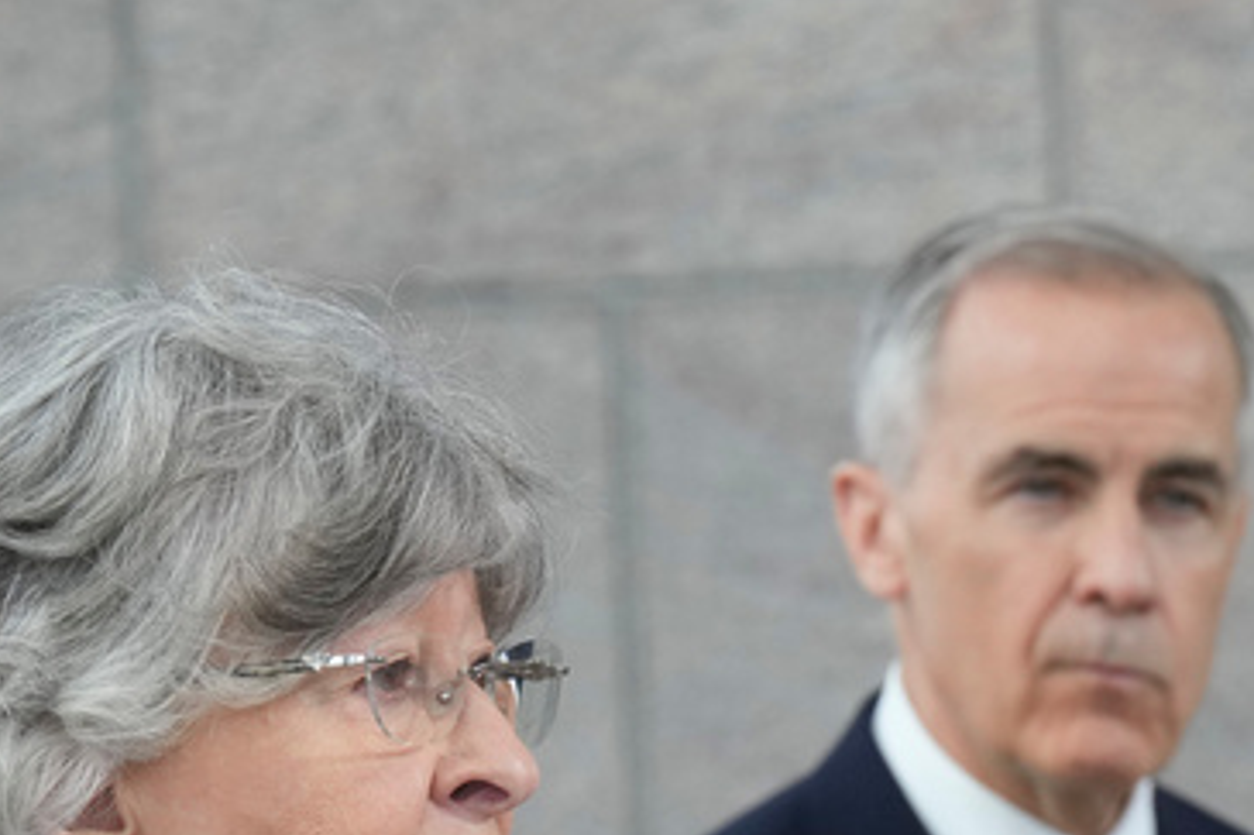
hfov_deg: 3.6
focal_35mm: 578
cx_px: 910
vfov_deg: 2.4
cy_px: 1076
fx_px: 20124
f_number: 11
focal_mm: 206
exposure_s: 1/250
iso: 1600
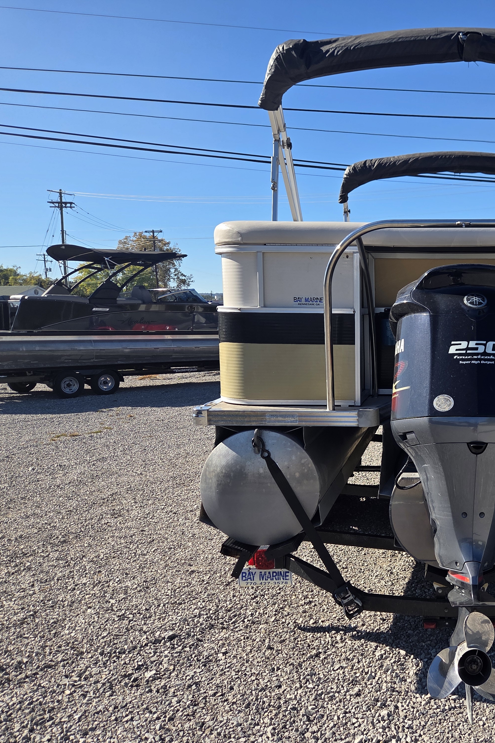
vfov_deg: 58.7
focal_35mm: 32
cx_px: 463
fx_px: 660
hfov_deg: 37.8
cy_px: 372
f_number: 1.8
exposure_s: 1/3569
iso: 80
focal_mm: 5.4
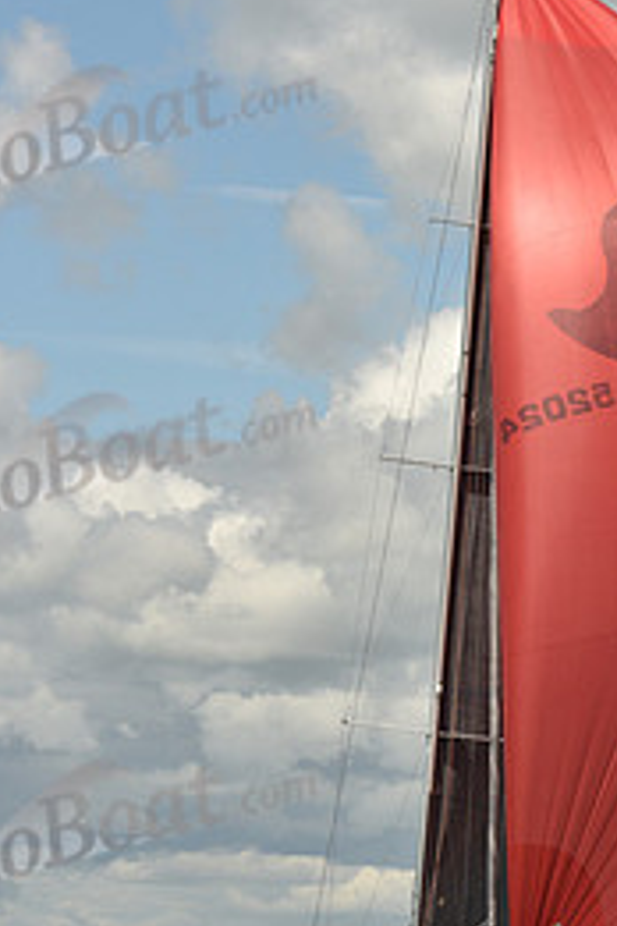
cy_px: 603
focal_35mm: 222
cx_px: 502
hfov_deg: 6.2
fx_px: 5707
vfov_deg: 9.3
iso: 320
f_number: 13
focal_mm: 100
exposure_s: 1/800
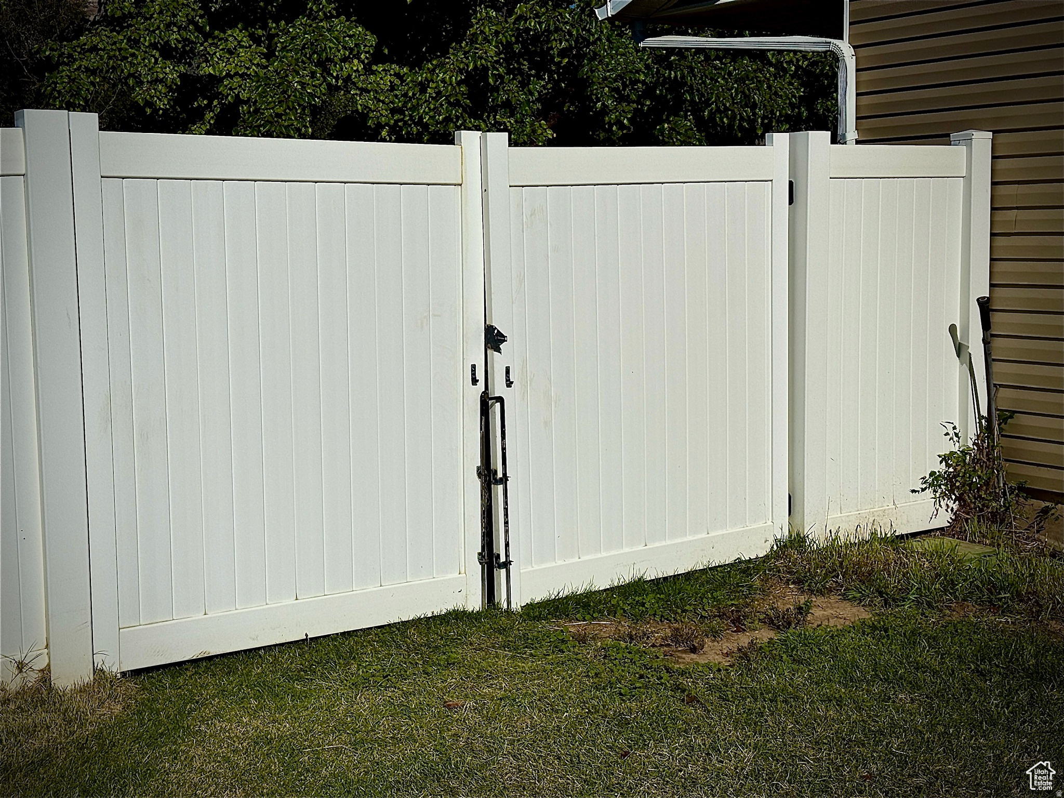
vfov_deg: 30.3
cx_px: 532
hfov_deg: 39.7
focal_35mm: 48
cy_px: 399
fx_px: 1475
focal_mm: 6.76
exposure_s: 1/27778
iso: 64
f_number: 1.78
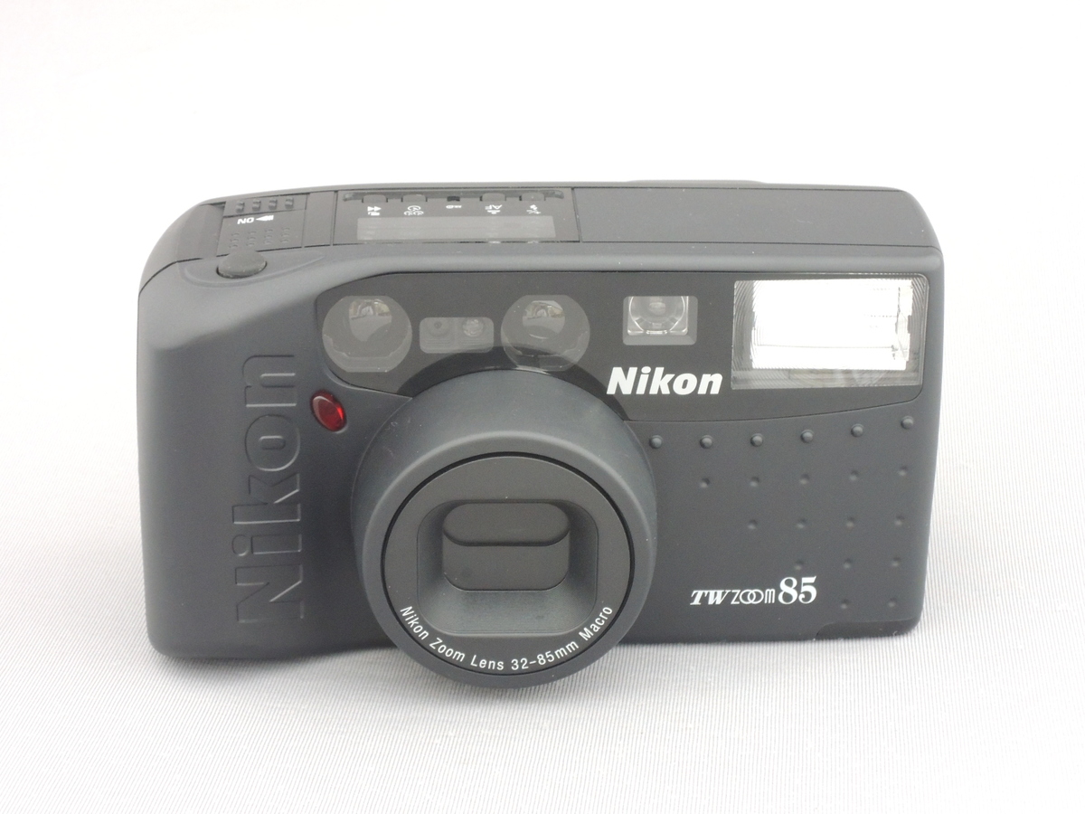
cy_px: 407
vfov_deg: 17.4
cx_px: 542
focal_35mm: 85
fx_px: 2664
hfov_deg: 23.0
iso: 800
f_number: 5
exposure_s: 1/20
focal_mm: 15.2
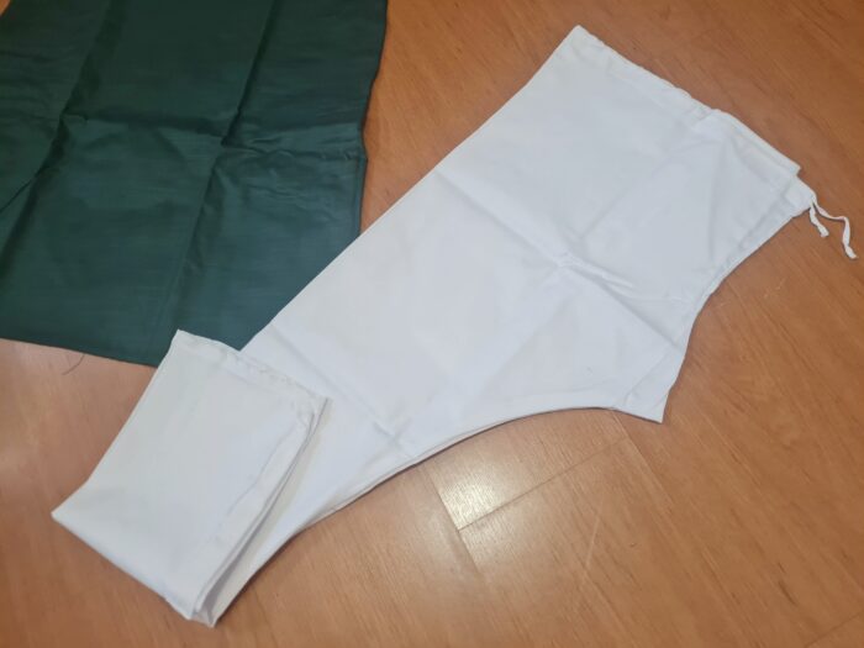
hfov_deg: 67.3
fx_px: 649
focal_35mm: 26
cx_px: 432
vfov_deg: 53.1
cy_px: 324
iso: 200
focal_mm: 5.4
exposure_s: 1/40
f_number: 1.8
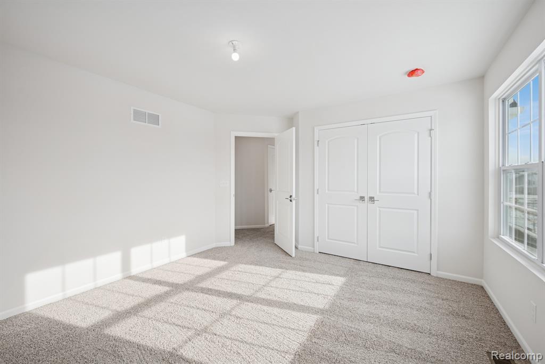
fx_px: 212
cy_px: 182
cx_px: 272
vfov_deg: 81.2
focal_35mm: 14
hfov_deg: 104.2
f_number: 9
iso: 100
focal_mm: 14
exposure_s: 1/13
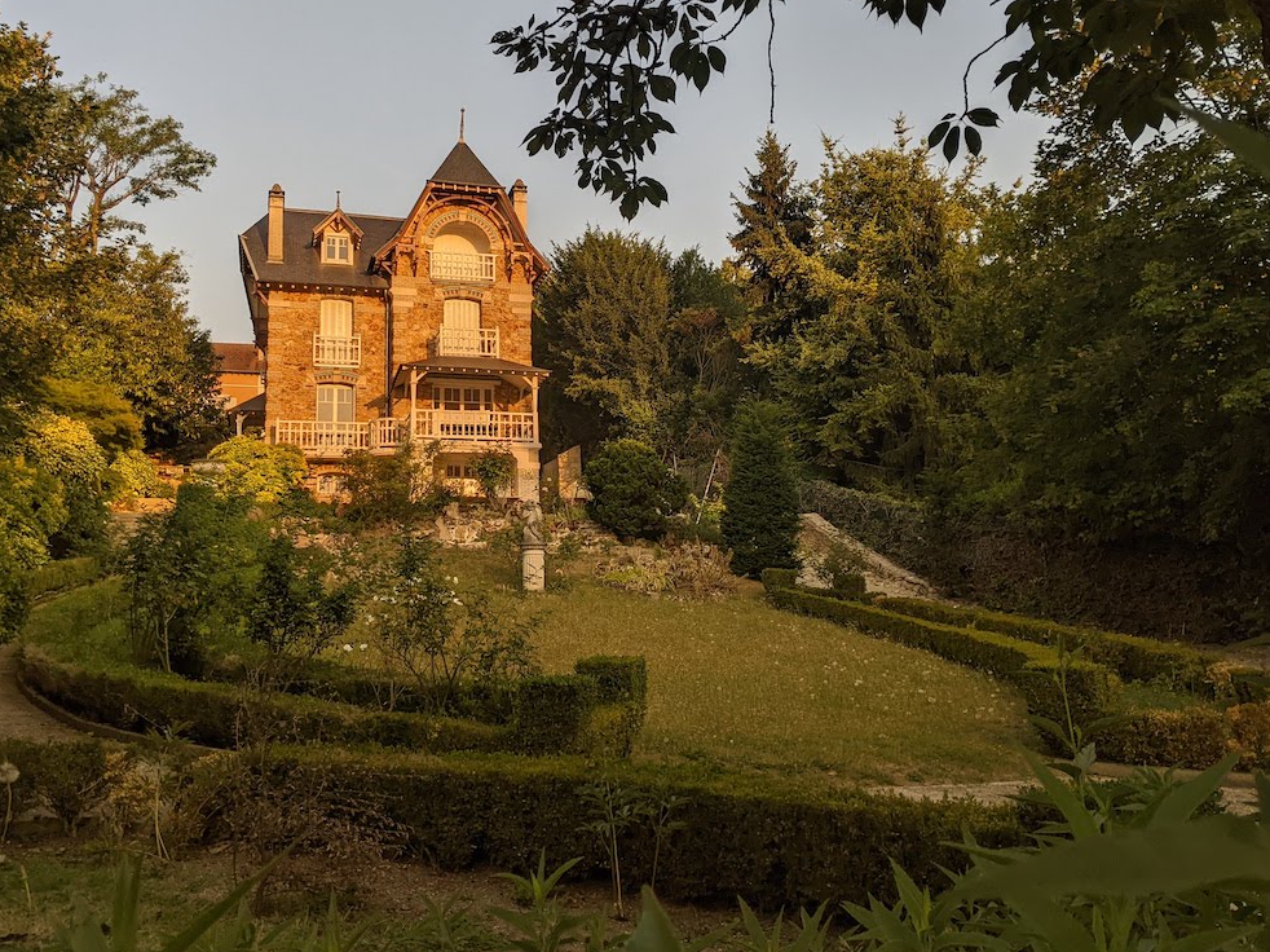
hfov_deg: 55.2
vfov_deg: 42.8
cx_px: 561
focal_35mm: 33
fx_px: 1210
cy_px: 405
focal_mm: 4.44
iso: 51
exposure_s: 1/2132
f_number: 1.8
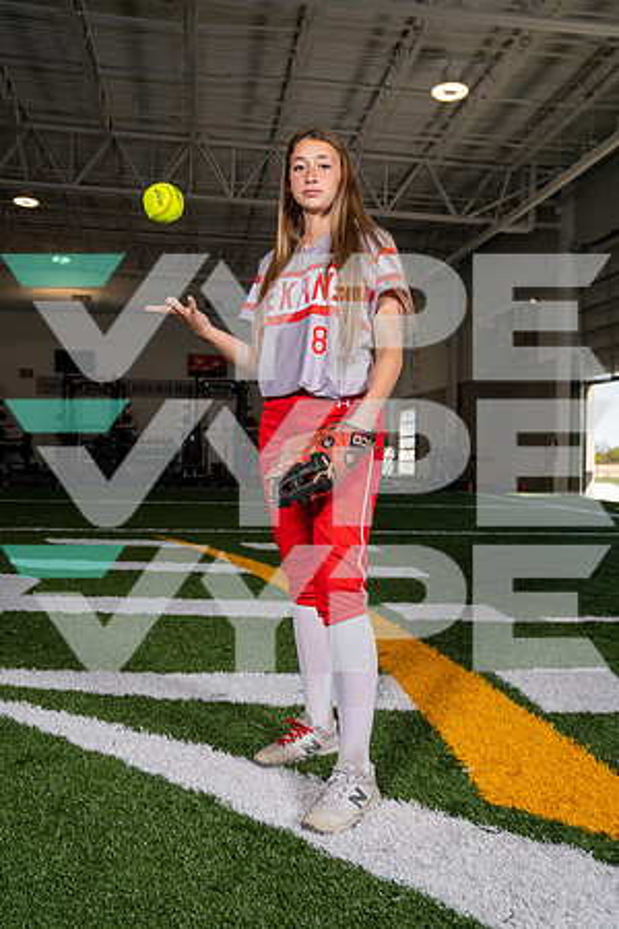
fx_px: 851
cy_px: 464
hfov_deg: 40.0
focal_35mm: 33
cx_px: 310
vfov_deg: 57.2
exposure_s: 1/200
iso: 200
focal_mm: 33
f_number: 5.6
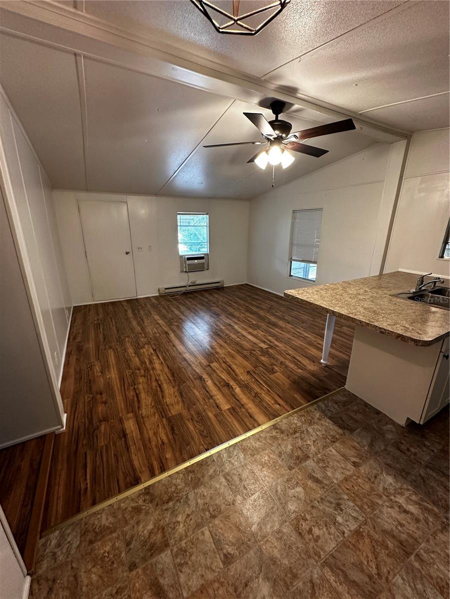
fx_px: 243
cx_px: 225
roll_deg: -0.8
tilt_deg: -17.3
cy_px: 300
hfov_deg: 85.7
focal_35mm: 14
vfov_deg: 102.1
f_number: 2.2
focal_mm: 2.22
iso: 400
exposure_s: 1/60
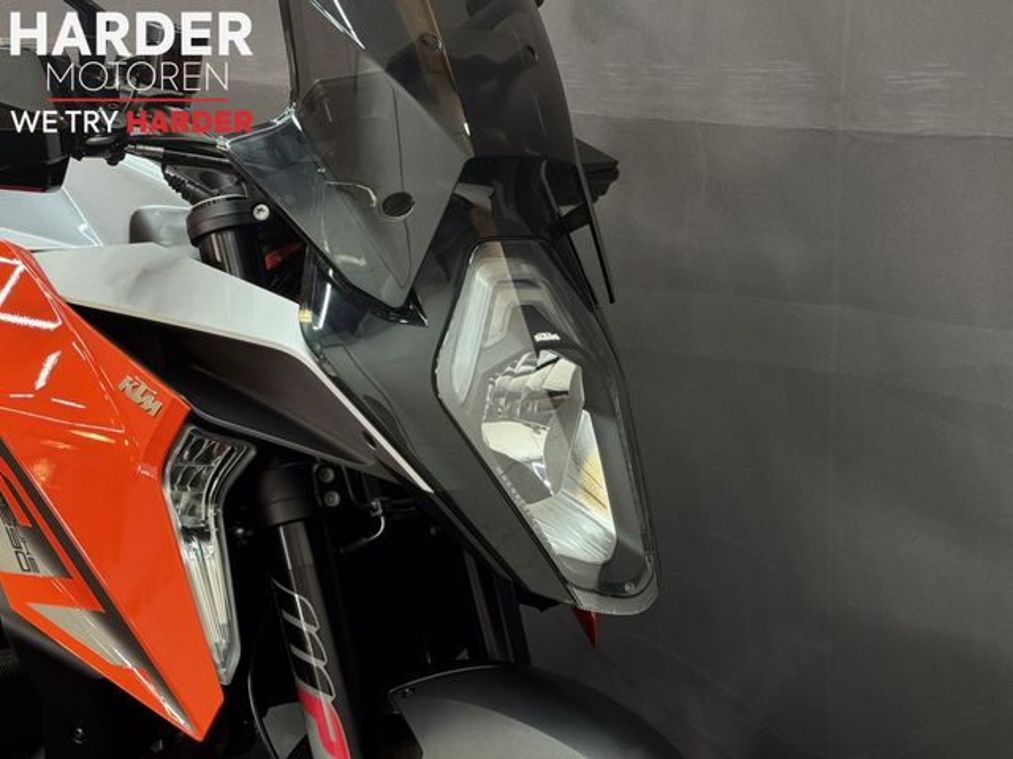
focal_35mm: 48
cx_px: 506
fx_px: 1405
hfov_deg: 39.7
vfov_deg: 30.3
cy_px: 380
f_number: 1.78
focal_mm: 6.76
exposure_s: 1/50
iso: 80
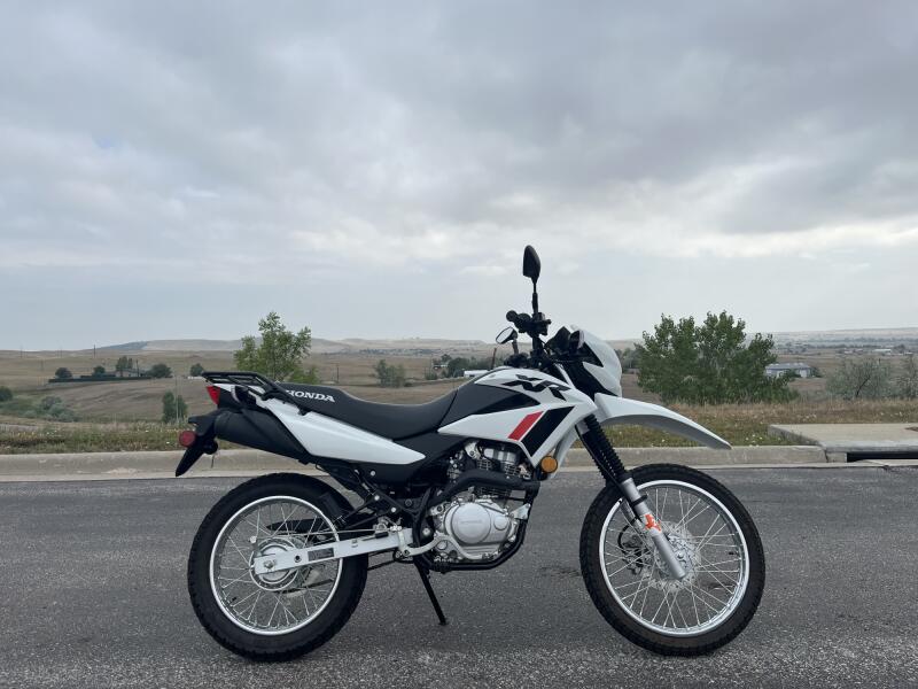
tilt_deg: -1.0
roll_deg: +2.5
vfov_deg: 53.1
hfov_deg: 67.3
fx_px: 690
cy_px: 344
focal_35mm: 26
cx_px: 459
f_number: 1.6
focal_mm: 5.1
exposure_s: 1/3745
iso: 50
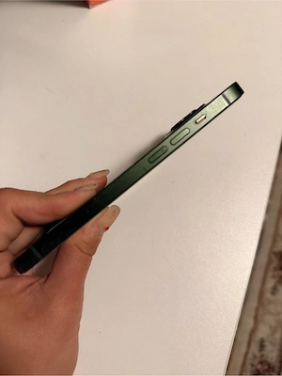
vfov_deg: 71.6
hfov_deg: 56.8
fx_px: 261
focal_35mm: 24
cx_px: 141
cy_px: 188
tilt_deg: -71.0
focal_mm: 6.76
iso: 320
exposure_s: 1/50
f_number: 1.78
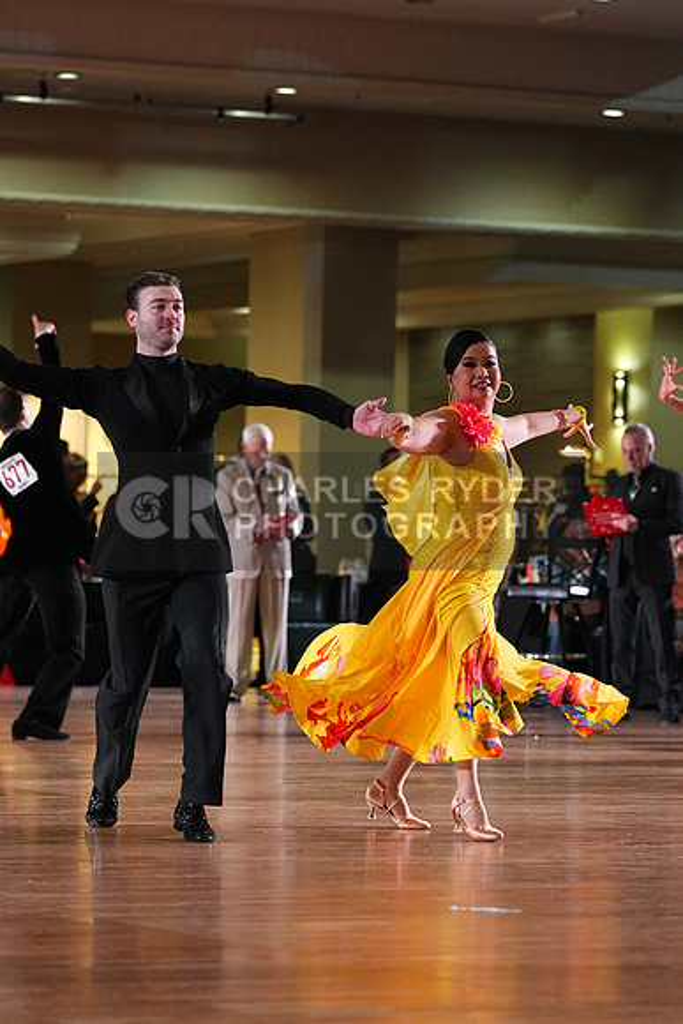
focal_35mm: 169
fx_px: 4806
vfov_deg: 12.2
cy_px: 512
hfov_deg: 8.1
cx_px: 342
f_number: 5
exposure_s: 1/400
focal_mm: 169
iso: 6400
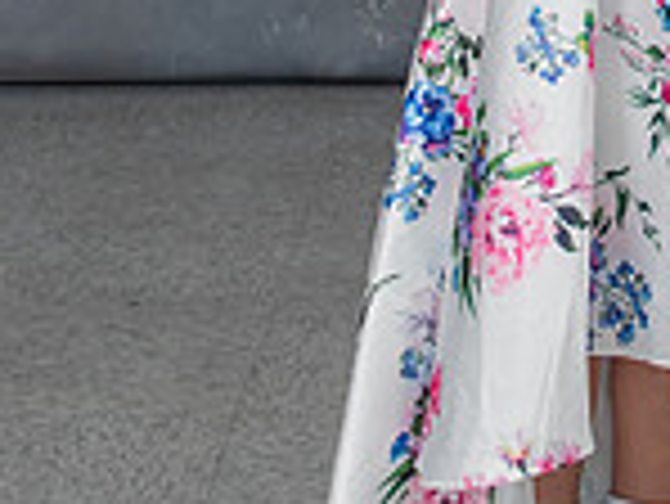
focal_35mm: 171
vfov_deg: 8.4
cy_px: -365
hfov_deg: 11.5
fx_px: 3312
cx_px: 632
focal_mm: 31
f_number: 5.6
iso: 200
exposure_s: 1/160
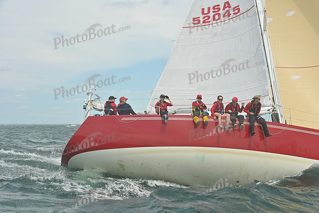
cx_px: 160
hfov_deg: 28.8
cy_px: 106
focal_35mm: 70
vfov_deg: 19.5
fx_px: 620
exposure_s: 1/1250
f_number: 8
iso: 320
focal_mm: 70
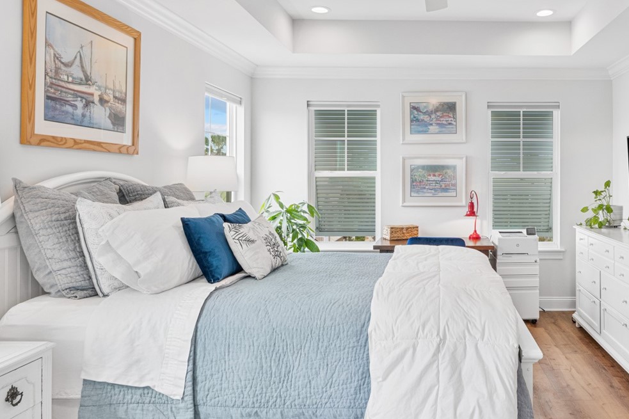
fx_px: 528
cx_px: 436
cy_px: 168
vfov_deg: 43.1
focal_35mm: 30
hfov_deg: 59.6
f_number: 9
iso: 320
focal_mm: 14.6
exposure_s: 1/15
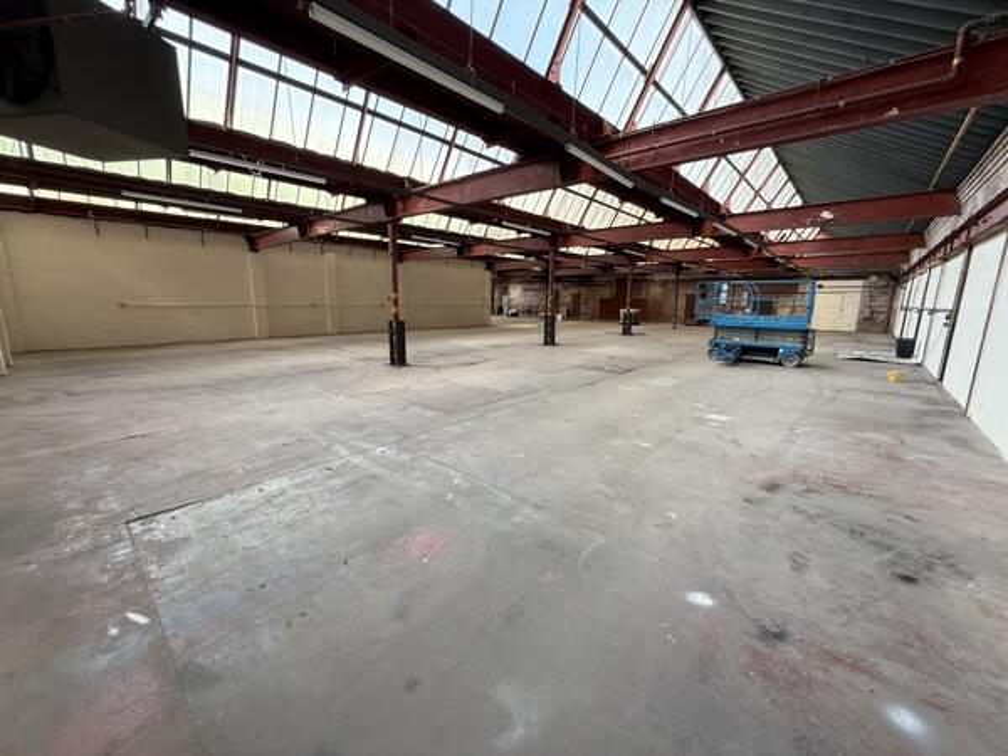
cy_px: 378
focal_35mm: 14
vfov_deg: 85.7
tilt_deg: -8.9
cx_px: 504
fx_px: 408
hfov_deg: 102.1
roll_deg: -1.9
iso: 80
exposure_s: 1/99
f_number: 2.2
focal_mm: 2.22
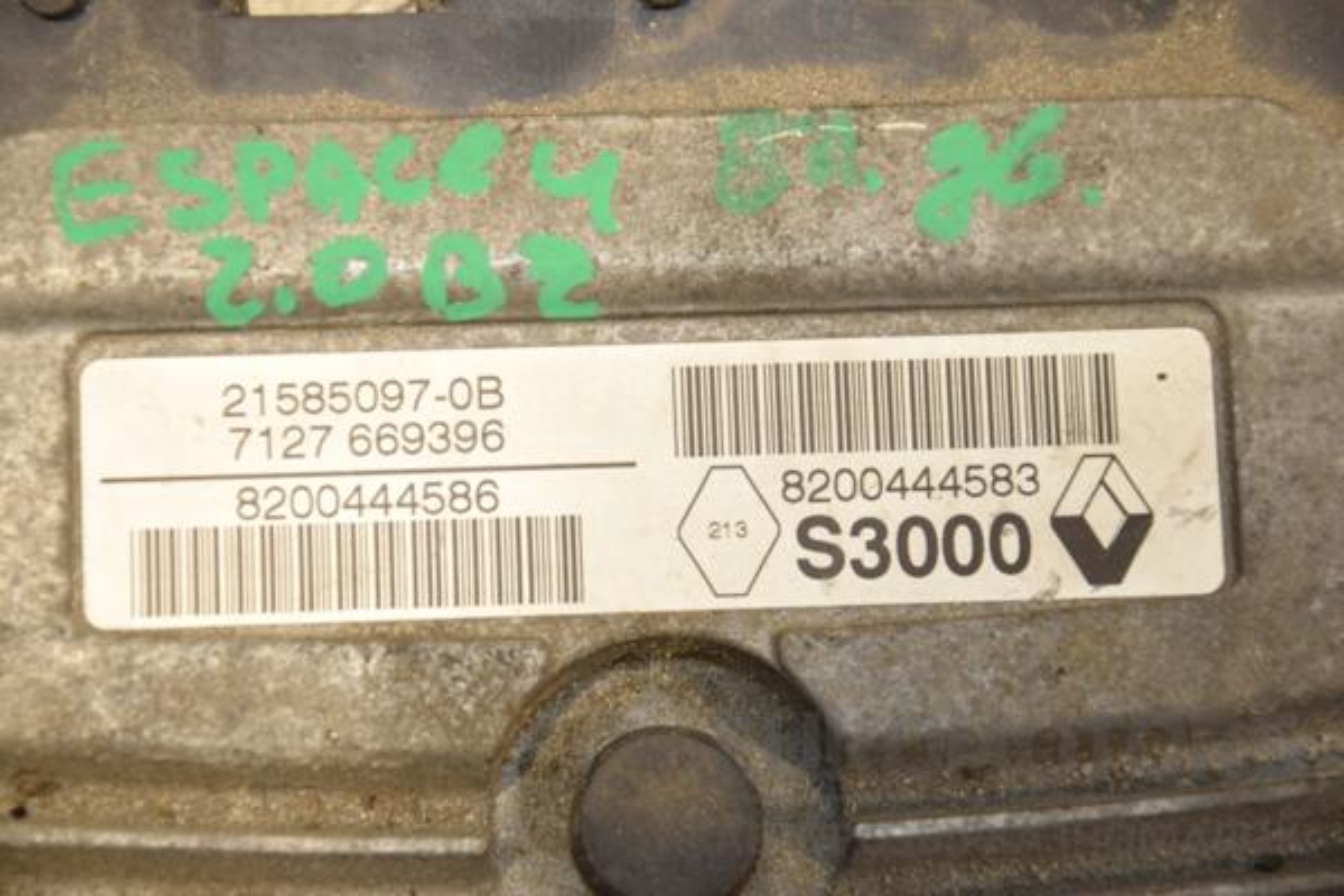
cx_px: 672
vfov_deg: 8.7
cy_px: 448
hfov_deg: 13.0
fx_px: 5880
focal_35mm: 158
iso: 800
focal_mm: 105
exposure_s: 1/200
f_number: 7.1
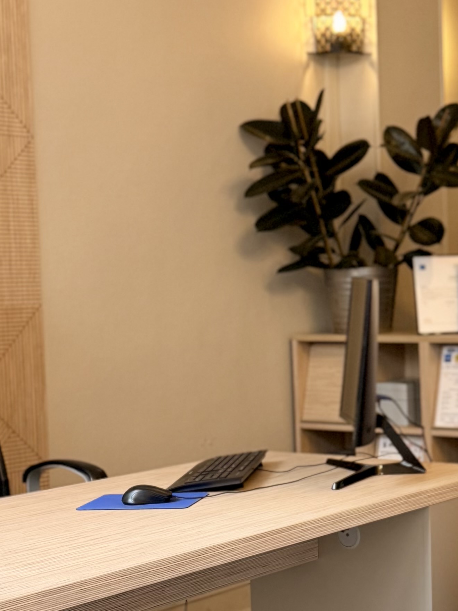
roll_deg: +0.7
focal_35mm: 78
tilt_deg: -4.3
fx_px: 1376
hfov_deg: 18.3
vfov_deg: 25.0
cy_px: 369
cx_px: 472
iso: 125
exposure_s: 1/100
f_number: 1.78
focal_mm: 6.76
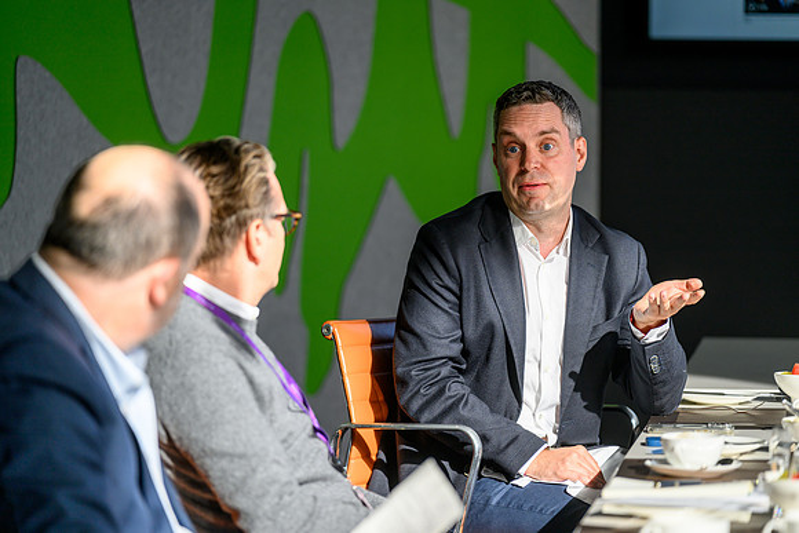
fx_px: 3331
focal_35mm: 150
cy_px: 266
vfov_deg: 9.2
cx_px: 400
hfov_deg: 13.7
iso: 125
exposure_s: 1/1250
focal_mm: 150
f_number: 2.8
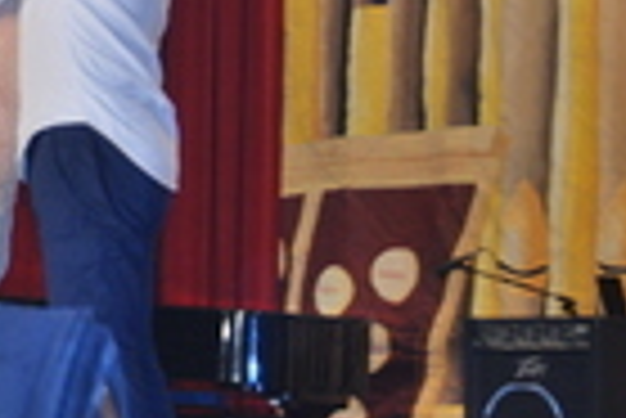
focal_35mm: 199
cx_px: -131
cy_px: -130
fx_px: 3464
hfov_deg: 10.2
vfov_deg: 6.9
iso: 250
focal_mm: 46
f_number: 5.3
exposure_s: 1/60
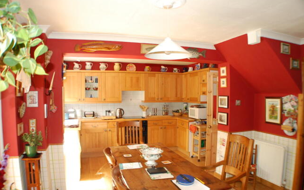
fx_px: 257
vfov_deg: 40.6
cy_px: 100
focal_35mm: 31
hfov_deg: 61.2
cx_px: 152
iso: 400
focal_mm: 20
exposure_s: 1/60
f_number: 3.8
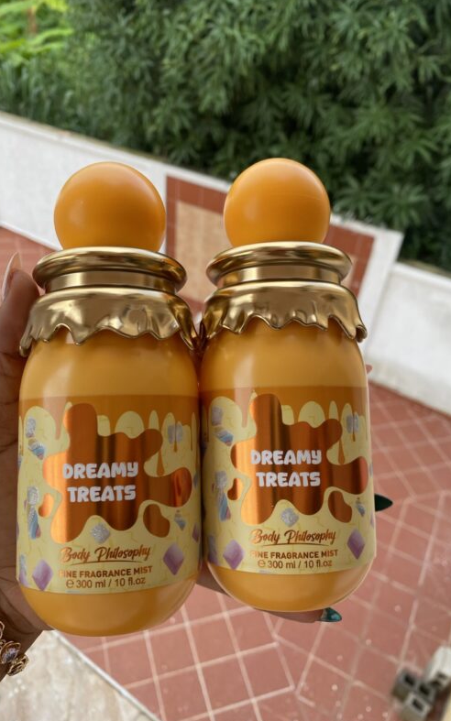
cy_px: 361
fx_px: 551
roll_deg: -5.0
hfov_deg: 44.5
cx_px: 208
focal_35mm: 28
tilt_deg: -39.7
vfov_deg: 66.5
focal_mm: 4.25
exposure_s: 1/219
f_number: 1.8
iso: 32
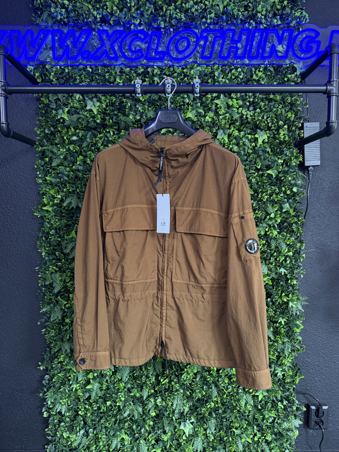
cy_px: 226
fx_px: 313
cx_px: 170
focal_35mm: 24
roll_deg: +0.0
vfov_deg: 71.6
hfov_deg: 56.8
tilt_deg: -4.1
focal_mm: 6.76
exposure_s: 1/51
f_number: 1.78
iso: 500
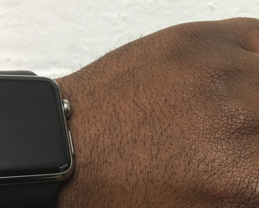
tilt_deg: -14.7
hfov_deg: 26.9
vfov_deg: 22.2
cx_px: 236
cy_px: 168
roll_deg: -1.2
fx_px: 522
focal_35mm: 68
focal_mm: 4.15
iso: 50
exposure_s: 1/17
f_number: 2.2
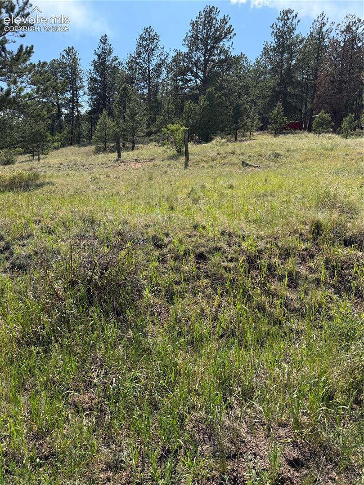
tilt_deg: -9.1
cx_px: 182
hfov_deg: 56.8
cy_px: 242
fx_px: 337
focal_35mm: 24
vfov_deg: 71.6
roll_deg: -2.1
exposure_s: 1/3279
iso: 100
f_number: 1.78
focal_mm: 6.76
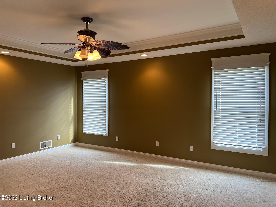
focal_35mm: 26
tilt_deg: -2.3
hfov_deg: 67.3
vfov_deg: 53.1
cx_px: 138
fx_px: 207
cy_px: 104
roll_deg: +0.5
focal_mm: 5.7
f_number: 1.5
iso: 125
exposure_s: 1/120
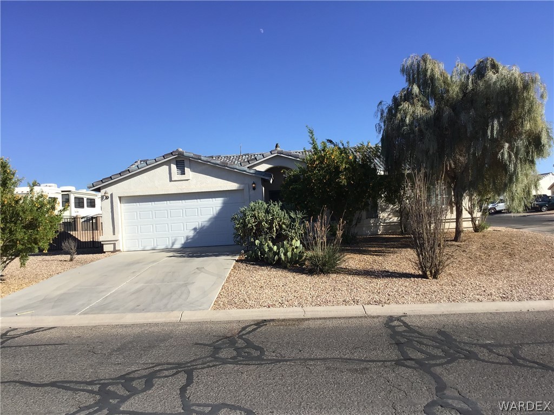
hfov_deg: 58.4
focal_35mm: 31
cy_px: 208
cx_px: 277
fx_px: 496
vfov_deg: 45.4
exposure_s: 1/1314
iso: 25
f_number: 2.4
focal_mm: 3.3
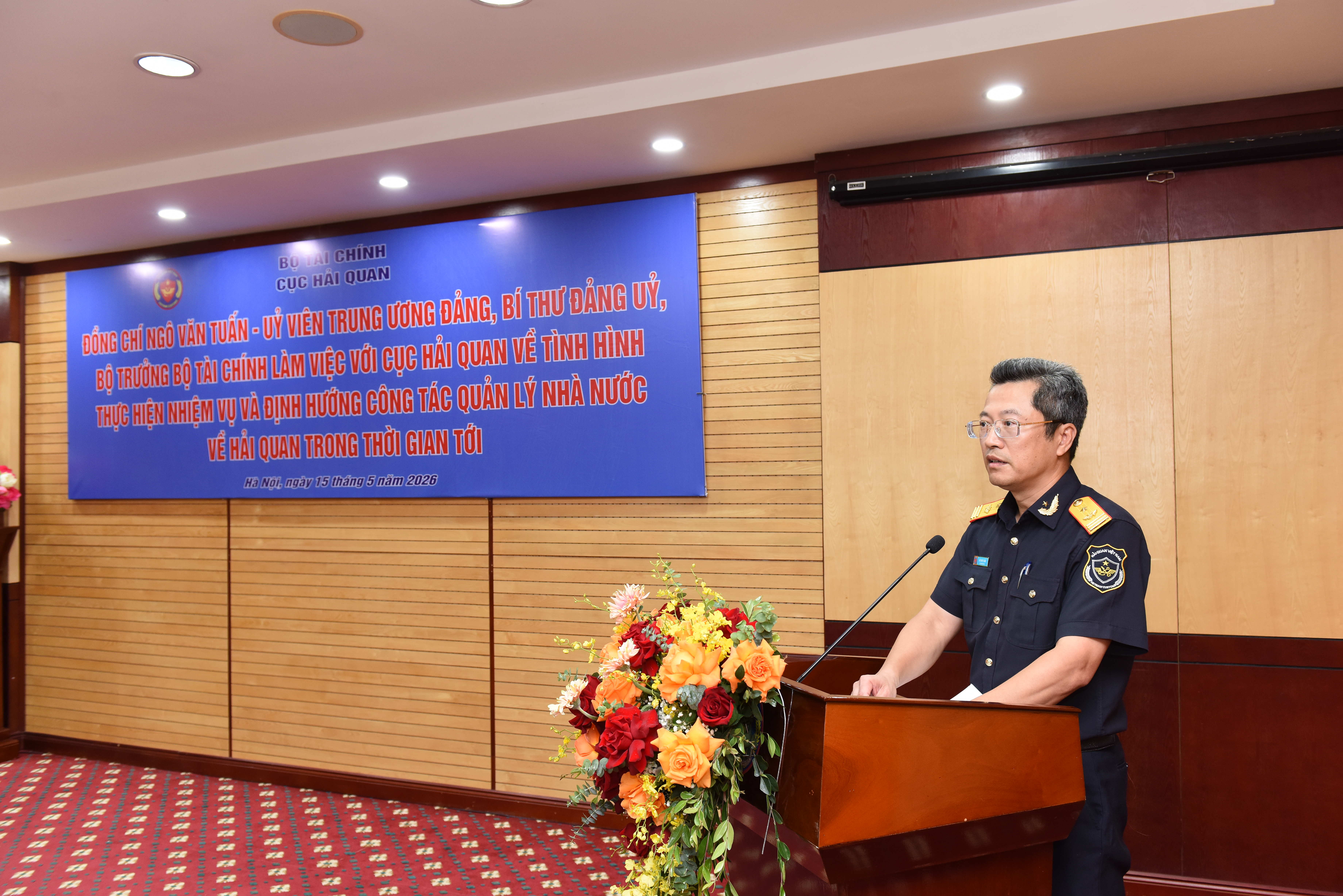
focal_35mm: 29
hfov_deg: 63.6
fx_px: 1082
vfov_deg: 45.0
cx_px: 672
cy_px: 448
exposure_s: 1/60
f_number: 5
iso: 1000
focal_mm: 29
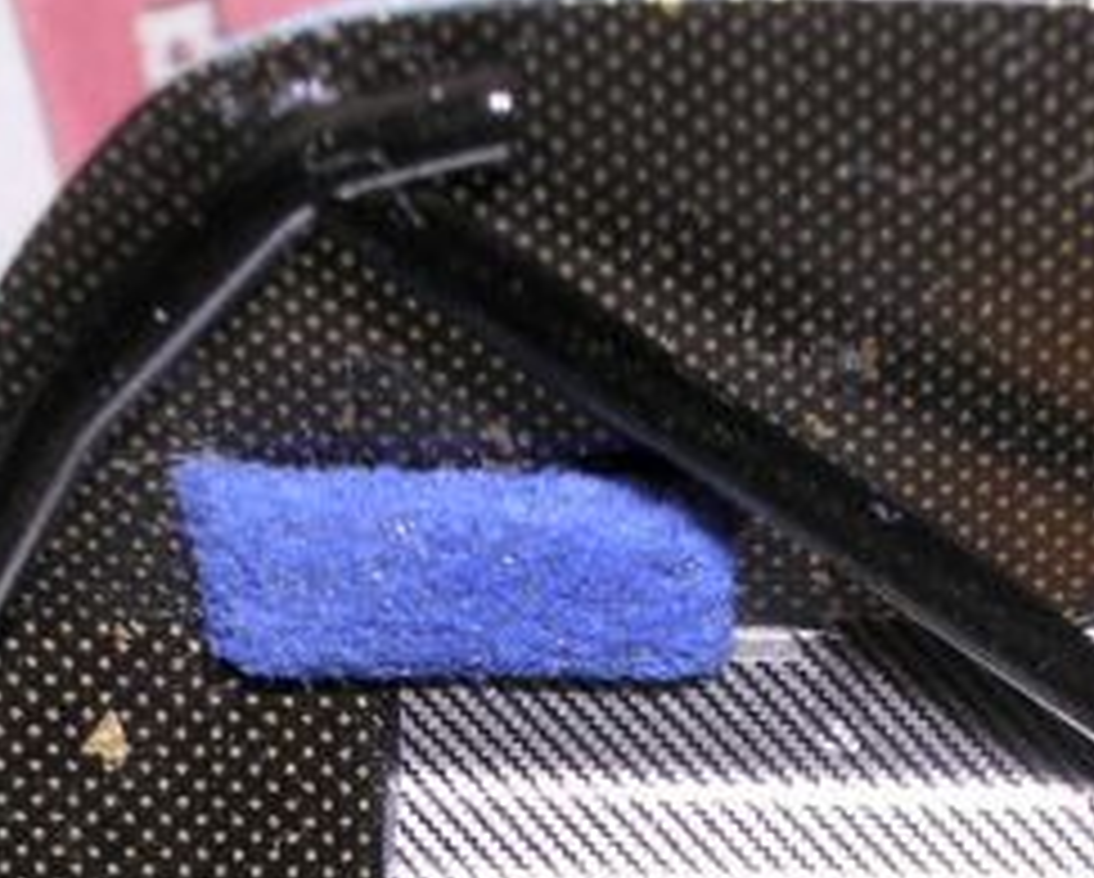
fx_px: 4992
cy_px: 1058
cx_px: 630
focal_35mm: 154
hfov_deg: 12.5
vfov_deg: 9.9
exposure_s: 1/60.1
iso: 100
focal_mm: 9.1
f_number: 6.8
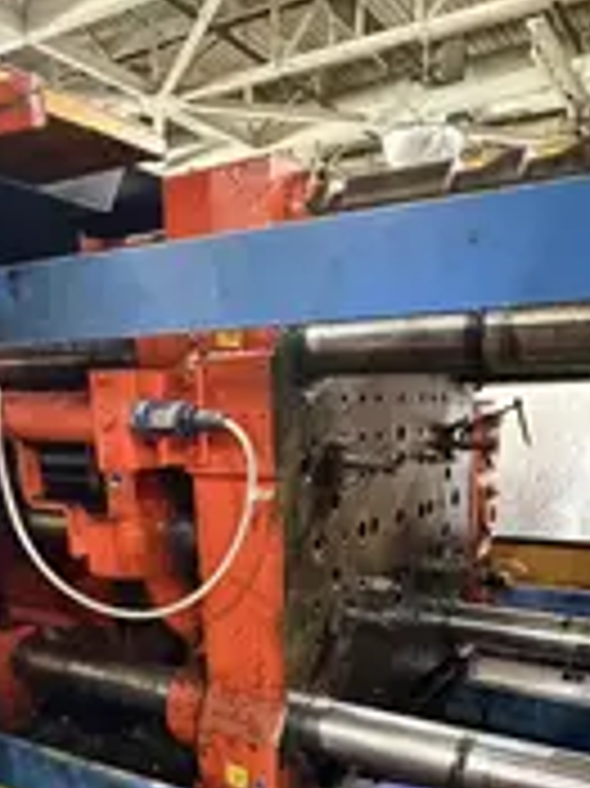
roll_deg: +1.2
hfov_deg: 44.0
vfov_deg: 53.2
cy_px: 626
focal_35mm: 32
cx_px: 329
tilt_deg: -16.6
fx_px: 728
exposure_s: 1/40
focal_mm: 2.22
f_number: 2.2
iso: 1250
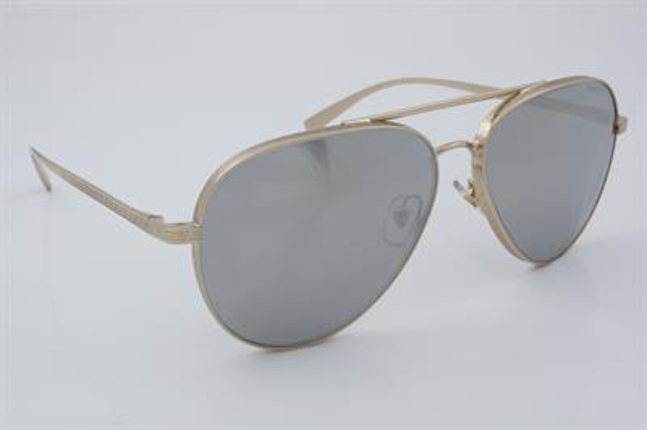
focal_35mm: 52
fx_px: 943
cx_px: 324
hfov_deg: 37.9
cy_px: 215
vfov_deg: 25.7
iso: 100
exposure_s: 1/4
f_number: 32
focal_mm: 35
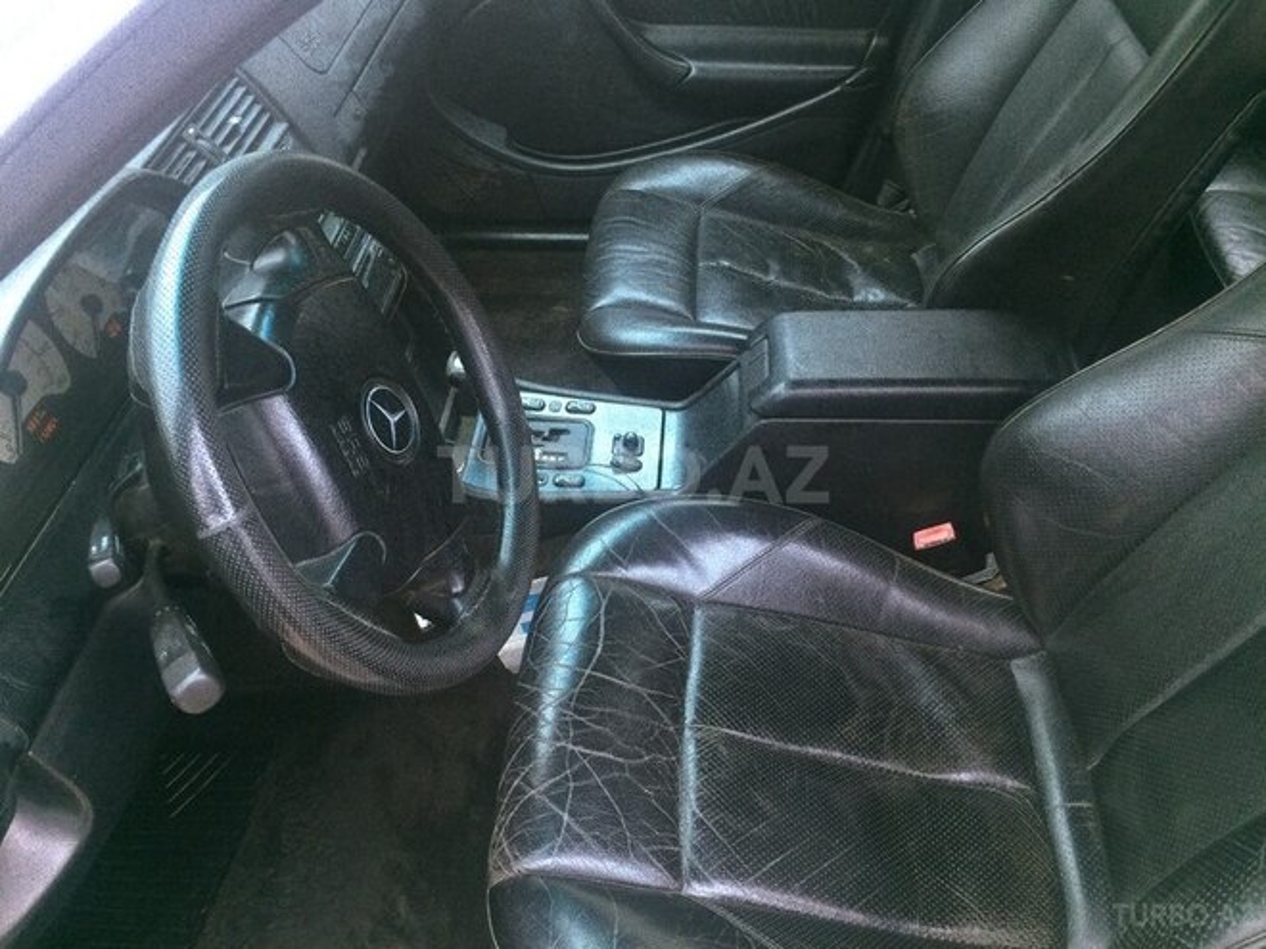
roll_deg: +1.9
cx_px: 633
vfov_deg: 48.2
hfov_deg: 61.7
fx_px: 1061
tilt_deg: -42.5
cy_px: 474
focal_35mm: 29
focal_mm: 4.15
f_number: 2.2
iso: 64
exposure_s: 1/33
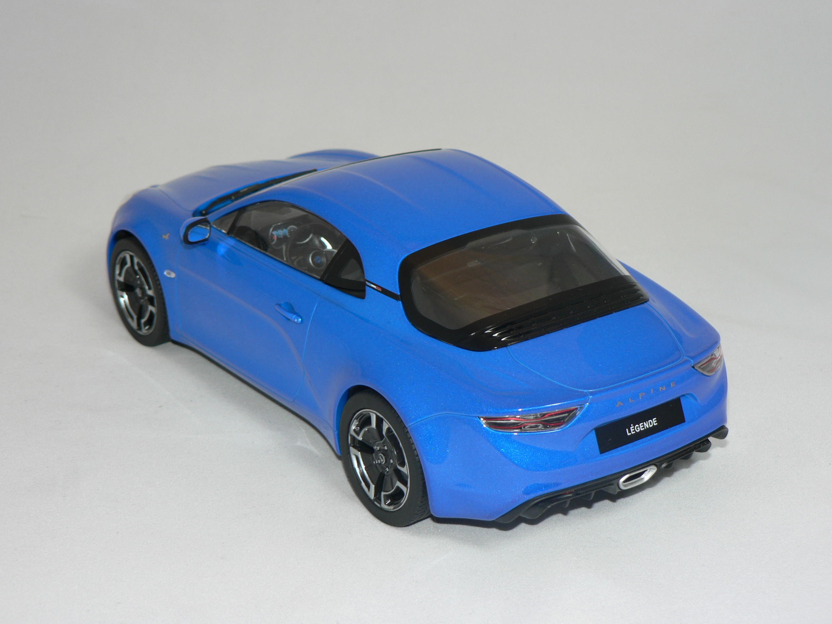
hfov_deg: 27.8
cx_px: 416
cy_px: 312
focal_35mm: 70
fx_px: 1682
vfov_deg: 21.0
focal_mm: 11.6
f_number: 3.2
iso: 80
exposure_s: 1/60
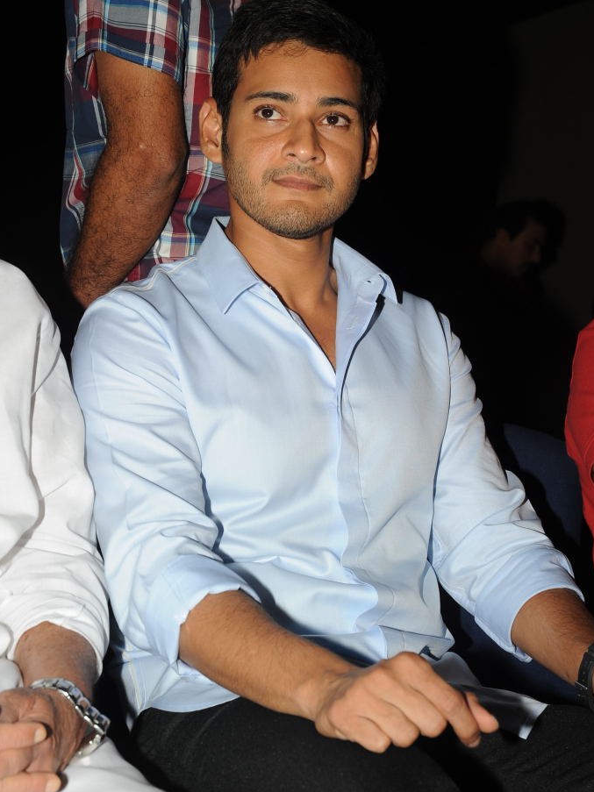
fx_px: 1945
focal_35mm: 85
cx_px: 298
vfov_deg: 23.0
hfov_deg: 17.4
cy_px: 393
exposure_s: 1/125
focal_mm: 78
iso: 200
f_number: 10
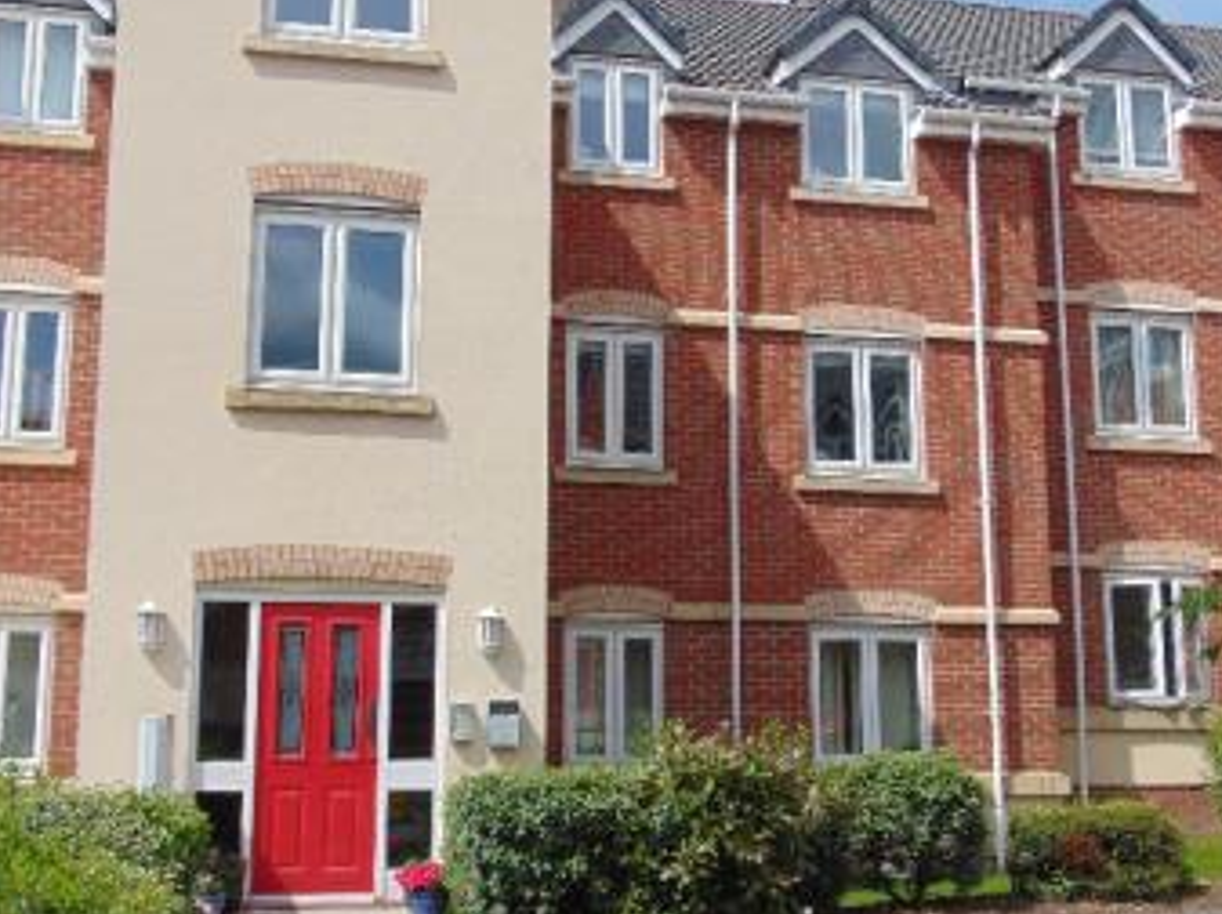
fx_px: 1446
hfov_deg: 45.8
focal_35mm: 41
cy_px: 482
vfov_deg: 35.1
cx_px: 616
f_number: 7.7
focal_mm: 4.5
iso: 80
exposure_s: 1/250
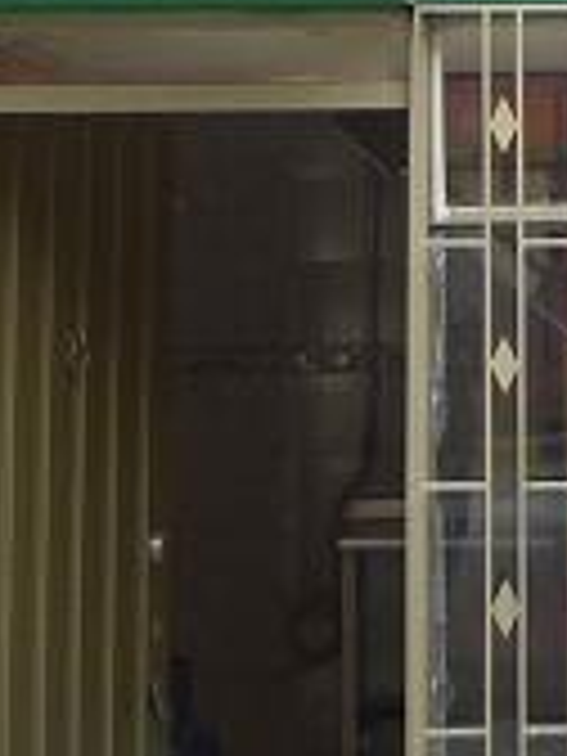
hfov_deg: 9.0
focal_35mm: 163
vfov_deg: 11.5
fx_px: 3560
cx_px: 657
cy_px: -468
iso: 100
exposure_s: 1/100
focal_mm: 5.2
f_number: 3.3
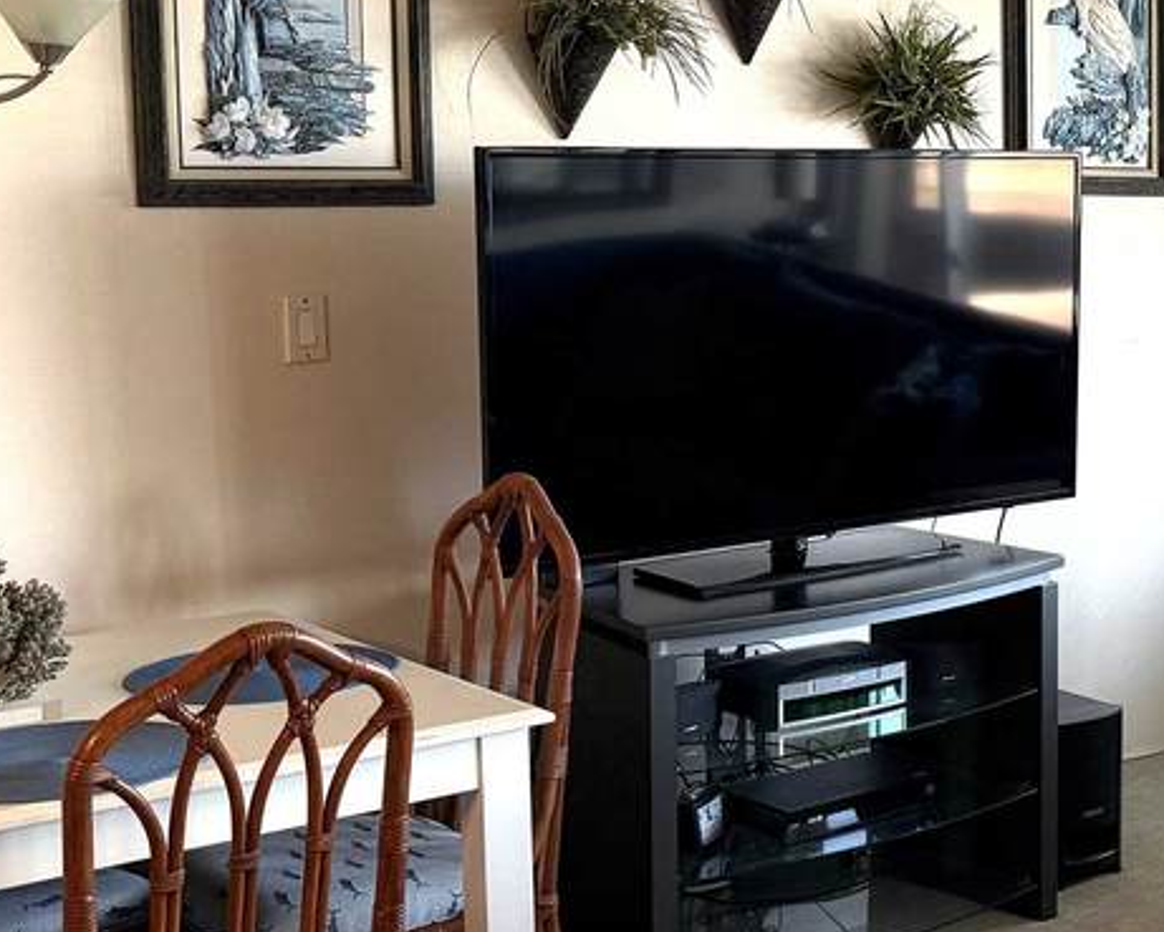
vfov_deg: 23.5
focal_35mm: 65
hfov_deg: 26.4
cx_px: 1341
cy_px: 417
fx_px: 2240
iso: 200
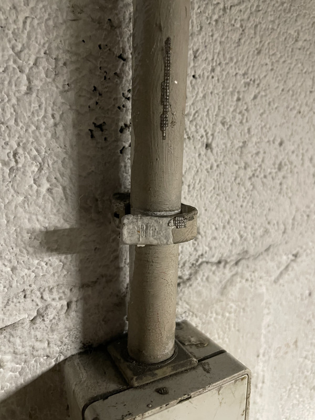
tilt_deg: -9.9
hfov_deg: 53.1
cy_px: 210
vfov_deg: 67.3
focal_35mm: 26
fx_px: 315
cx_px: 158
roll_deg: -1.3
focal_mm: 4.2
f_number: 1.6
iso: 500
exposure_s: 1/25
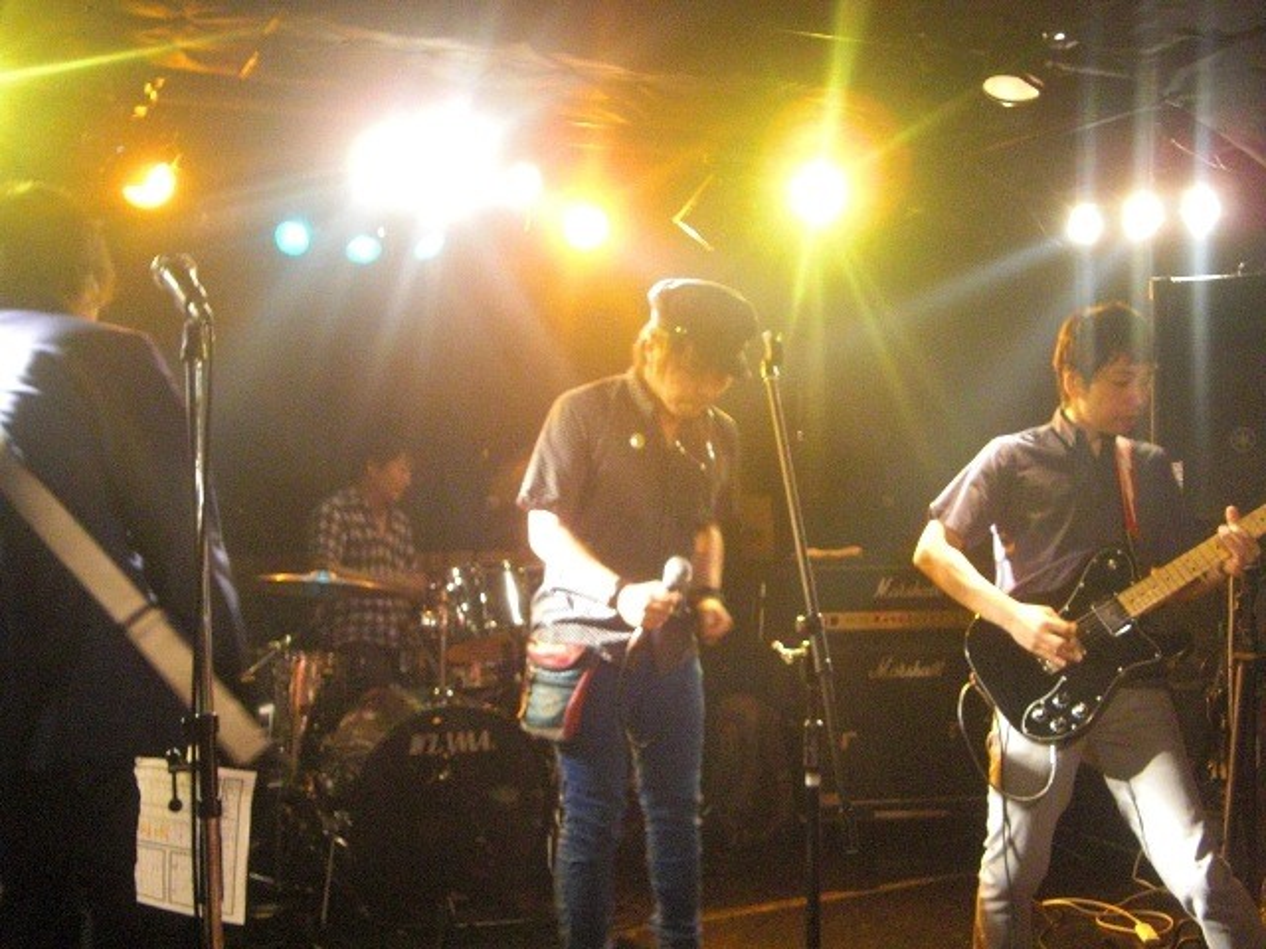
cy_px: 474
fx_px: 1426
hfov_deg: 47.9
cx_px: 633
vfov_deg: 36.8
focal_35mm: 39
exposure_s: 1/25
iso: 800
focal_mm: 6.9
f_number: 3
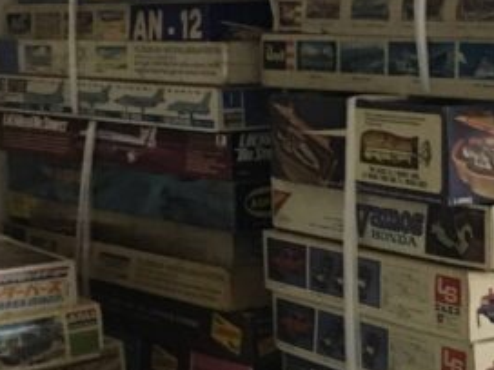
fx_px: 1556
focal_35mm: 109
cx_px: 236
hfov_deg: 18.0
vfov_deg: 13.5
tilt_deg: -10.0
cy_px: 267
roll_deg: +4.7
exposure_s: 1/15
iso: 200
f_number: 2.2
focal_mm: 4.15
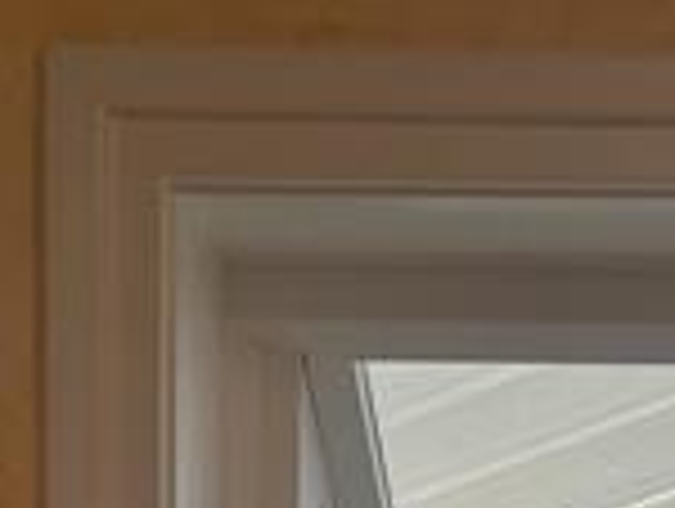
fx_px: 3457
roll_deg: -1.4
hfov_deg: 10.9
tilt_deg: -7.4
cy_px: 1686
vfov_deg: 7.2
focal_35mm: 177
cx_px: 896
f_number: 1.5
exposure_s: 1/120
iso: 50
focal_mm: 5.7
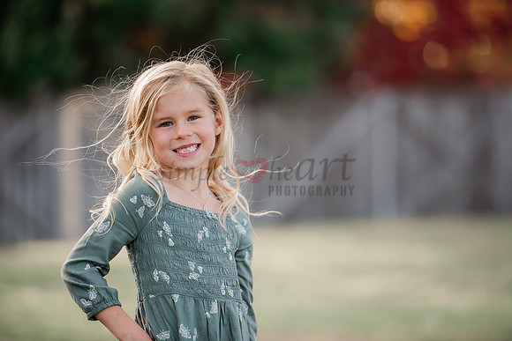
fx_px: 2845
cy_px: 170
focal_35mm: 200
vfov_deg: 6.9
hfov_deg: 10.3
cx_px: 256
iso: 400
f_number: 3.2
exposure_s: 1/800
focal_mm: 200
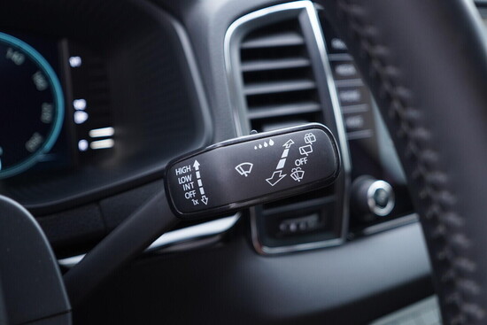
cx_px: 244
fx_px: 487
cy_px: 162
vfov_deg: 36.9
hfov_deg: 53.1
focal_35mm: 36
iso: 400
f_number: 2.8
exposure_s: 1/40
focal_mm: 24
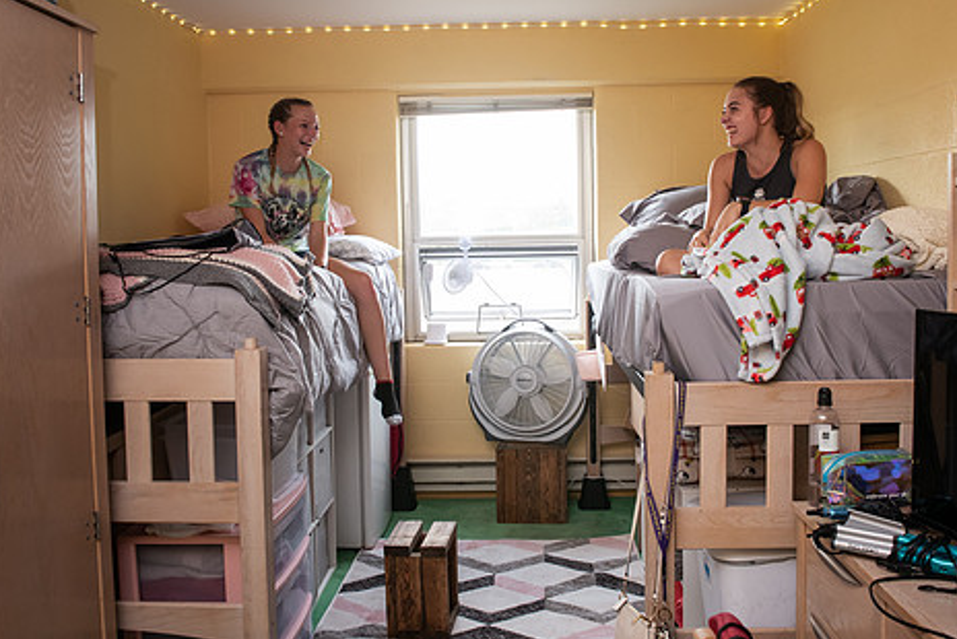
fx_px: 798
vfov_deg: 43.6
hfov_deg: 61.9
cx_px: 503
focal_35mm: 30
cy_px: 279
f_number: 5.6
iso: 1600
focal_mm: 24
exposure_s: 1/125
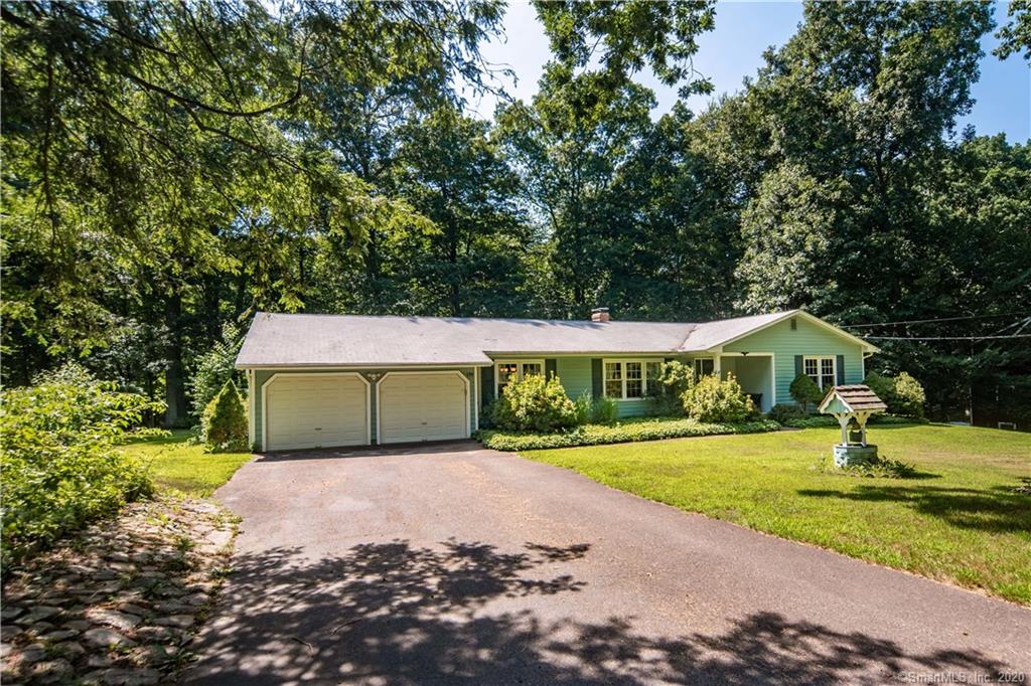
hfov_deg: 100.4
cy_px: 343
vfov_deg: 77.3
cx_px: 516
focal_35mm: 15
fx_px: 429
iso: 125
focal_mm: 15
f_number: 10
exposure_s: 1/200
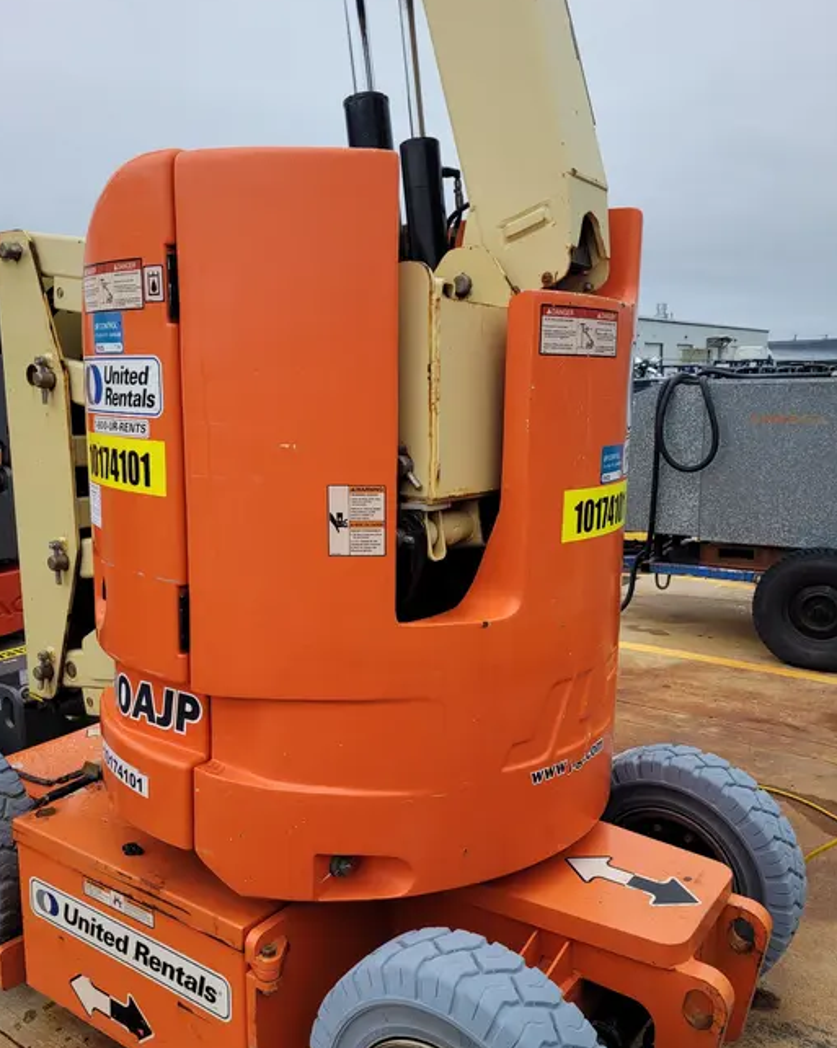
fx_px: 899
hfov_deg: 49.9
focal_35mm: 29
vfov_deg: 60.4
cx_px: 426
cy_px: 574
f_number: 1.8
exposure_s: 1/807
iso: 40
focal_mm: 5.4
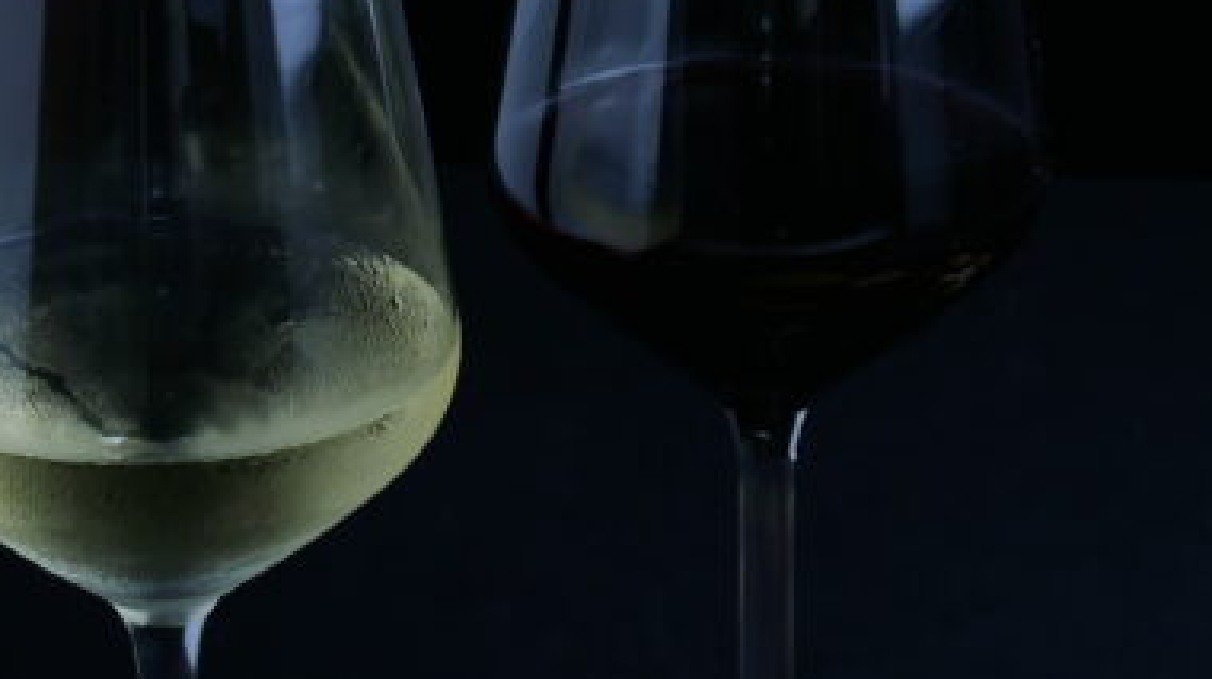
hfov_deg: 11.1
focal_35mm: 194
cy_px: 724
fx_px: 6229
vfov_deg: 6.2
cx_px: 944
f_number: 5.1
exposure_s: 1/40
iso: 100
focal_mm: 33
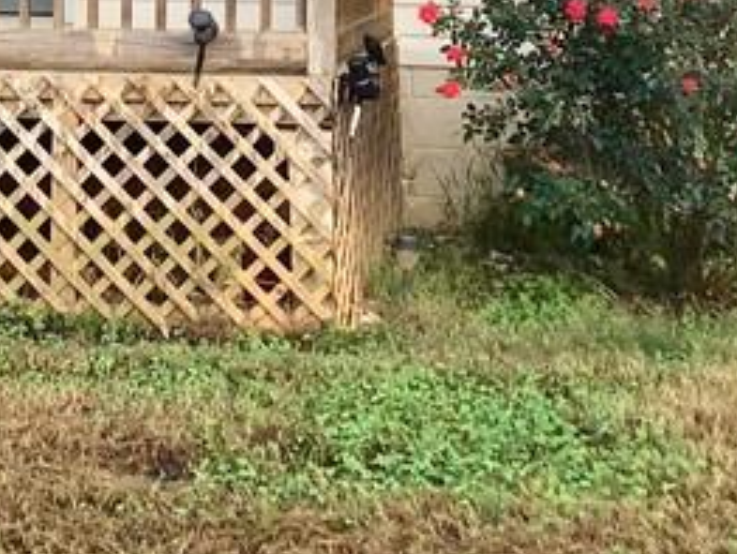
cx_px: 143
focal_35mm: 121
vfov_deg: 11.7
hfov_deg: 16.1
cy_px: -292
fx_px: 2579
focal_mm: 3.3
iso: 25
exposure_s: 1/146
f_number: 2.4
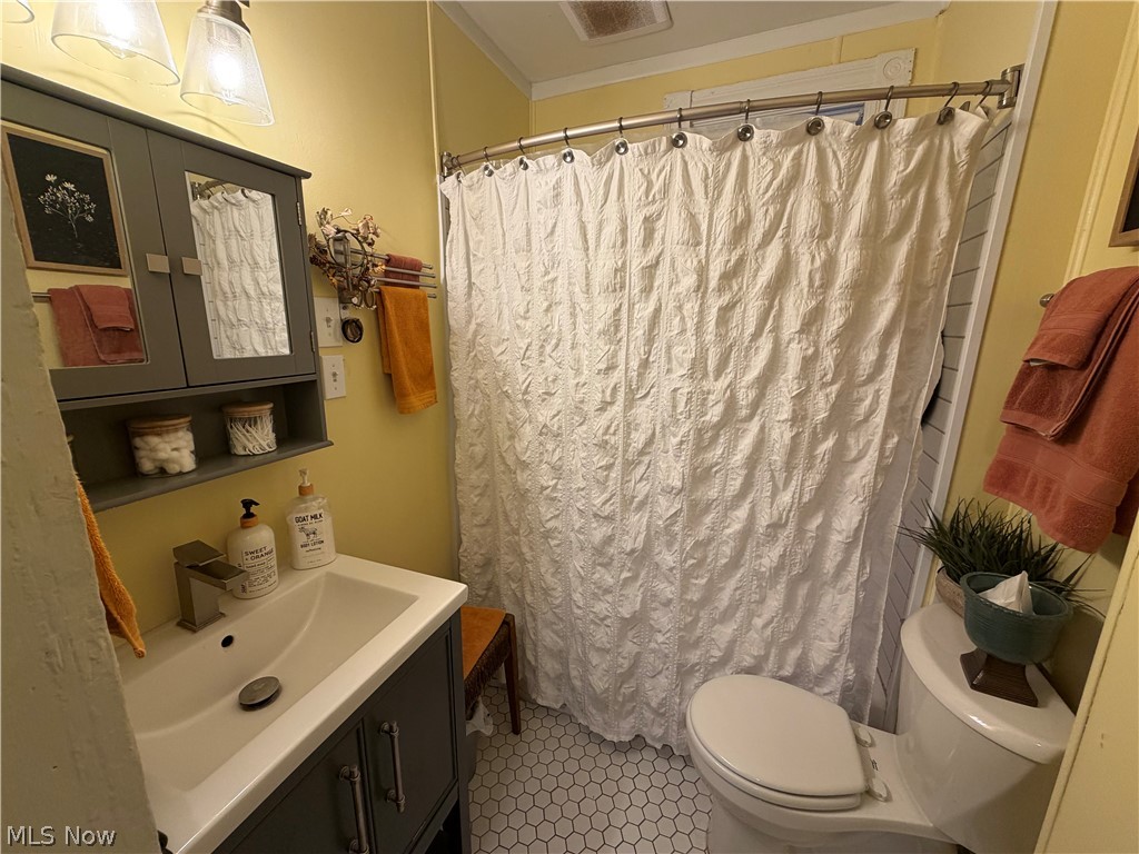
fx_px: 461
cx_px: 570
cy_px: 427
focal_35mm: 14
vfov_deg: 85.7
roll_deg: +0.0
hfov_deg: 102.1
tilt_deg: -13.0
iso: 160
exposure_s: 1/60
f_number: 2.2
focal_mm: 2.22
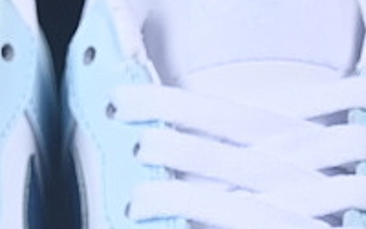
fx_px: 4110
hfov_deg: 5.1
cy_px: 487
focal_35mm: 412
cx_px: 22
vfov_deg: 3.2
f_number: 8
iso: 160
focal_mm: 50
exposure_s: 1/80
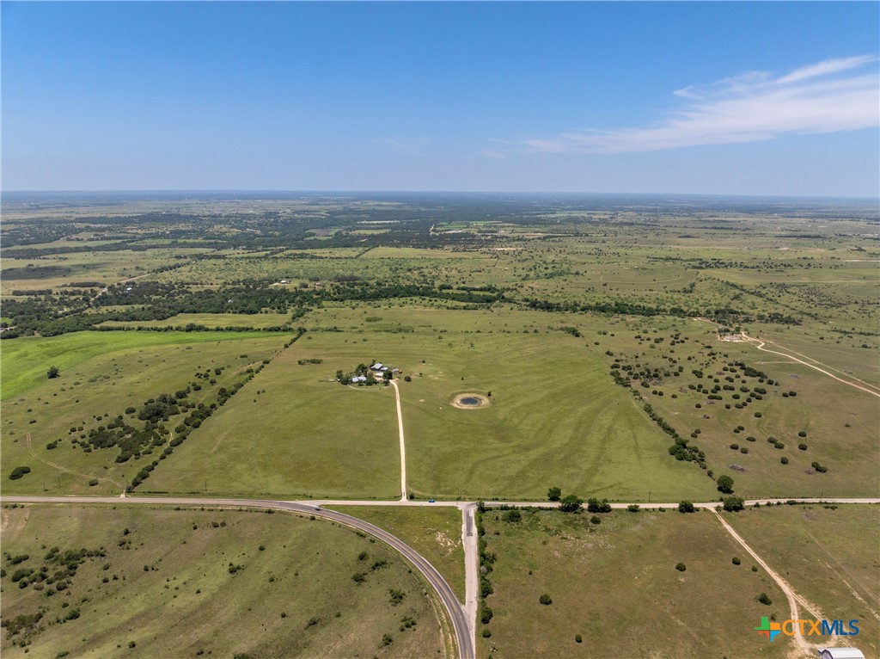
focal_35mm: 24
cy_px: 330
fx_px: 610
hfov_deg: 71.6
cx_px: 440
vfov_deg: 56.7
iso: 110
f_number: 2.8
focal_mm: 12.29
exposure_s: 1/20
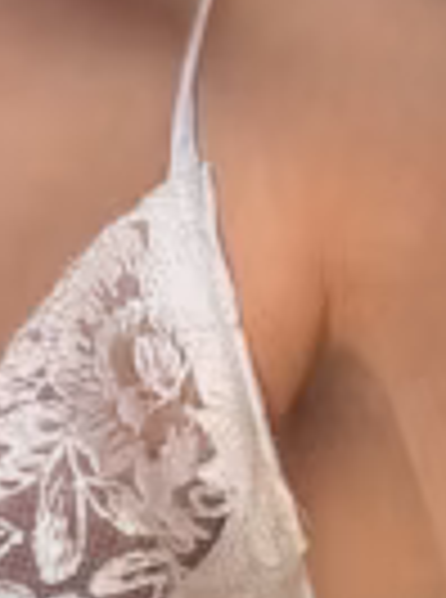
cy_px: -558
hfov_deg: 7.8
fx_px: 3124
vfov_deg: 10.2
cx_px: -423
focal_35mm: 181
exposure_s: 1/174
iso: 25
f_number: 1.9
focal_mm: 2.71
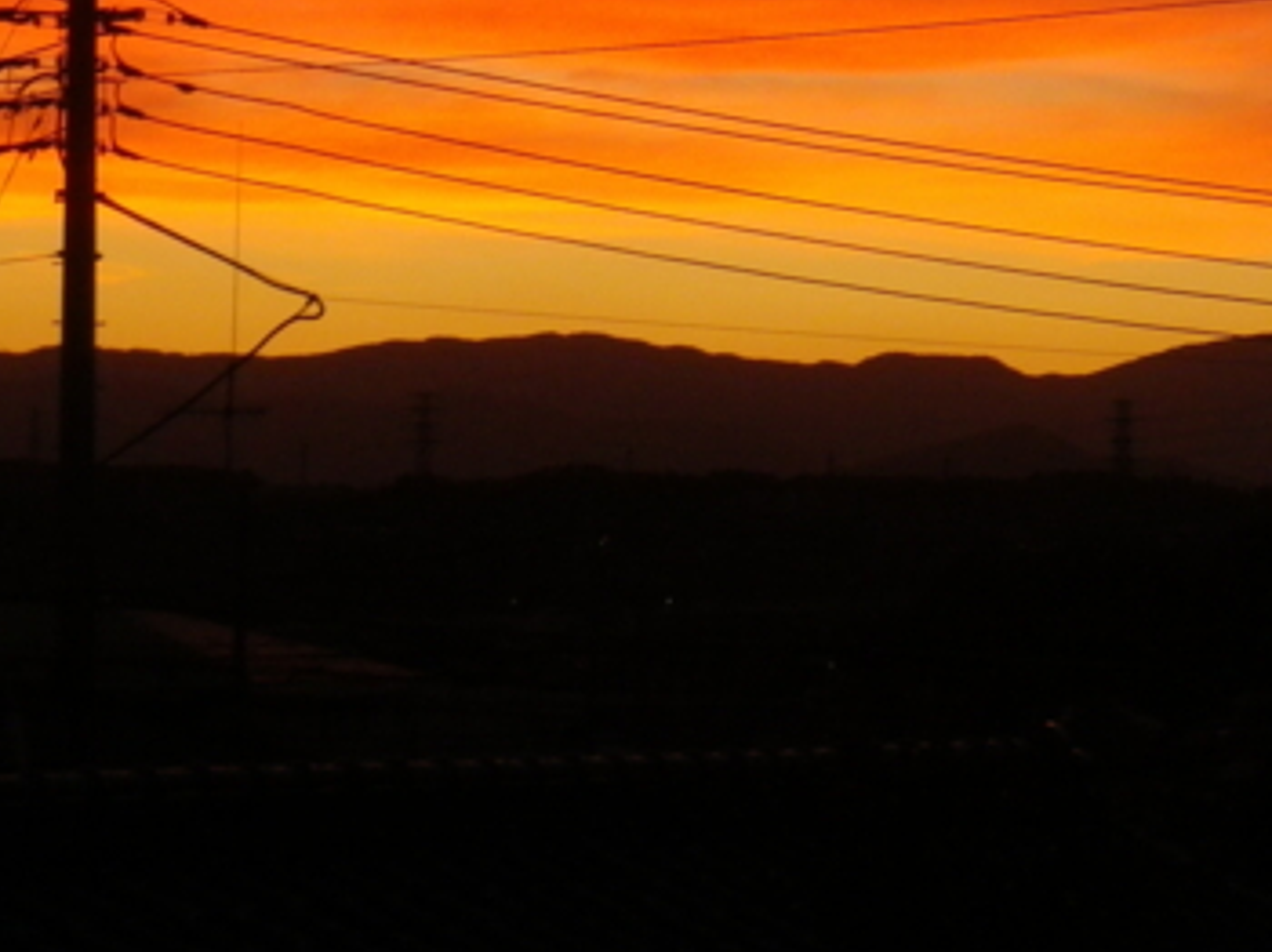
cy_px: 171
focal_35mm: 135
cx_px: 1337
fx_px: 4957
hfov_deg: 14.3
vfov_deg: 10.9
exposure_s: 1/60
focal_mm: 10.4
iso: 160
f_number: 4.5
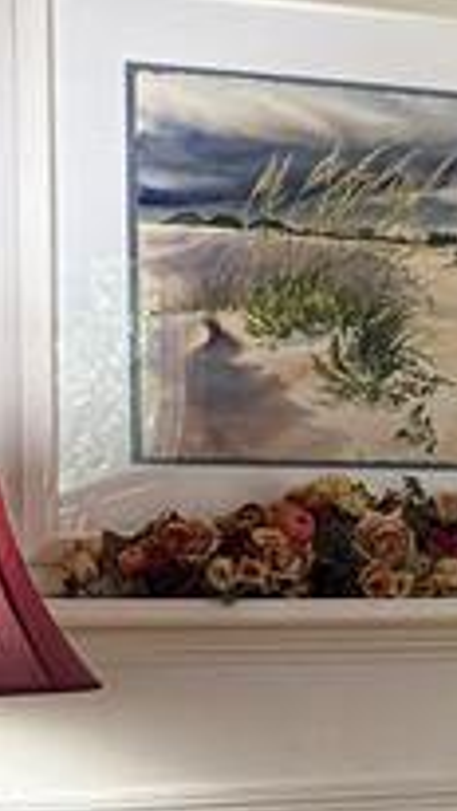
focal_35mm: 122
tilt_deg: -1.1
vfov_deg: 17.4
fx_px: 2626
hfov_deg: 9.0
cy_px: 626
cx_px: 1099
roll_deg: +0.2
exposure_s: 1/60
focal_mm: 6.76
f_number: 1.78
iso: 320
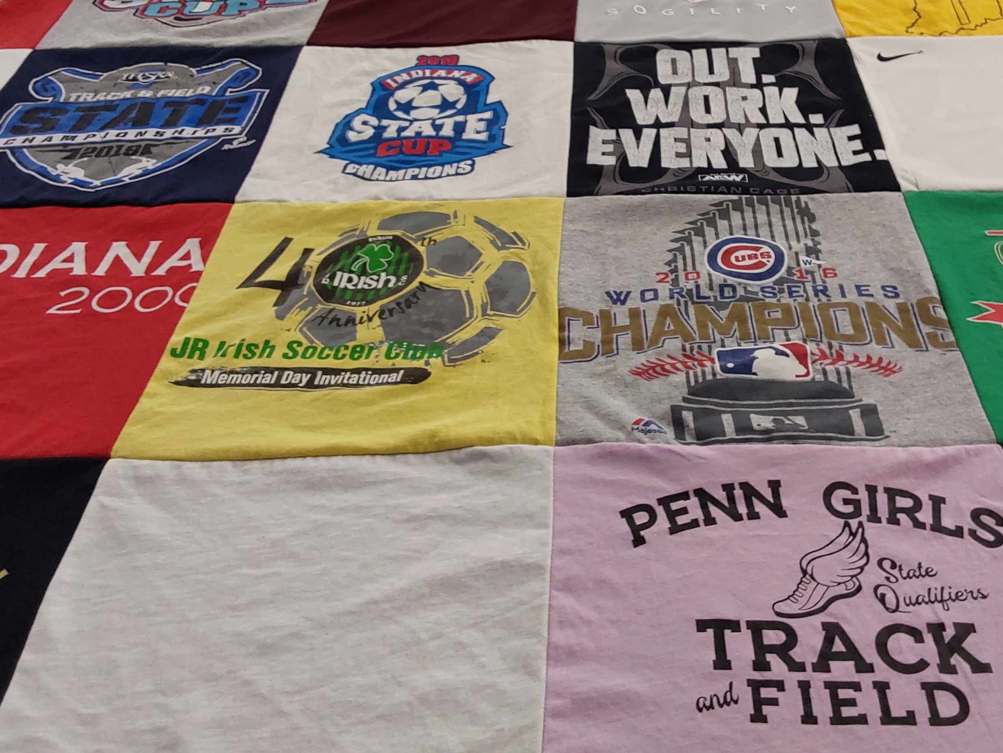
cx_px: 591
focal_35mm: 37
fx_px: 1072
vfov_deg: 38.4
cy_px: 284
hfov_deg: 49.9
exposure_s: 1/60
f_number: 1.9
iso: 80
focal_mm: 2.91
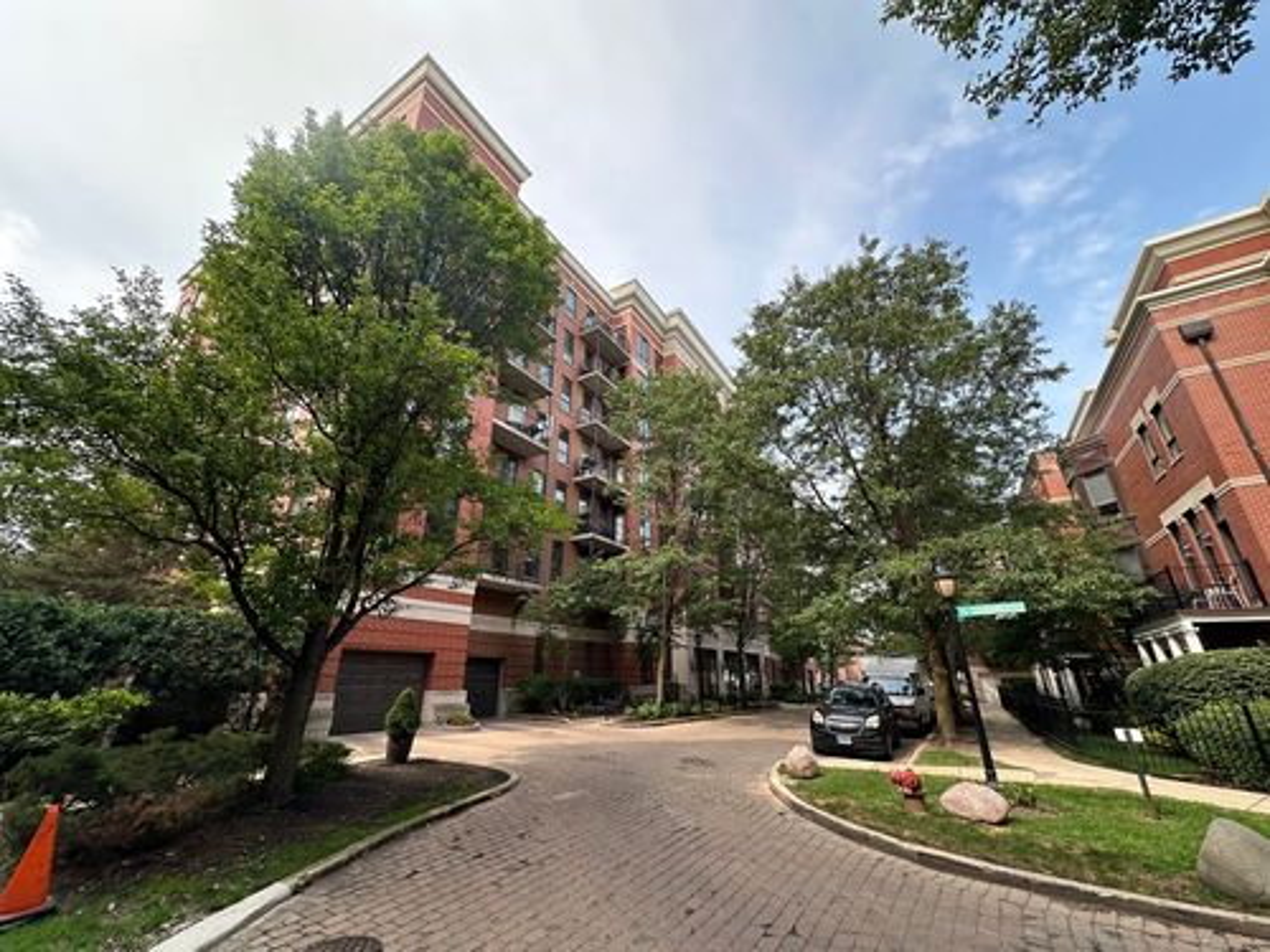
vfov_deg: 85.7
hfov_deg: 102.1
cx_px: 635
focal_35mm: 14
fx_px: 514
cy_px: 476
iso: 40
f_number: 2.2
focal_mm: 2.22
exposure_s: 1/307
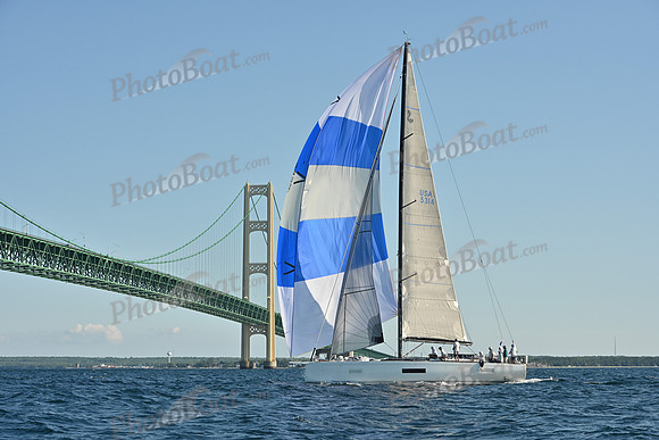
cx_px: 330
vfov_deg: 16.1
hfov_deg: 23.9
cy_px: 220
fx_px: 1556
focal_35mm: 85
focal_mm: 85
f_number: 9
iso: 320
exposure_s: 1/1600
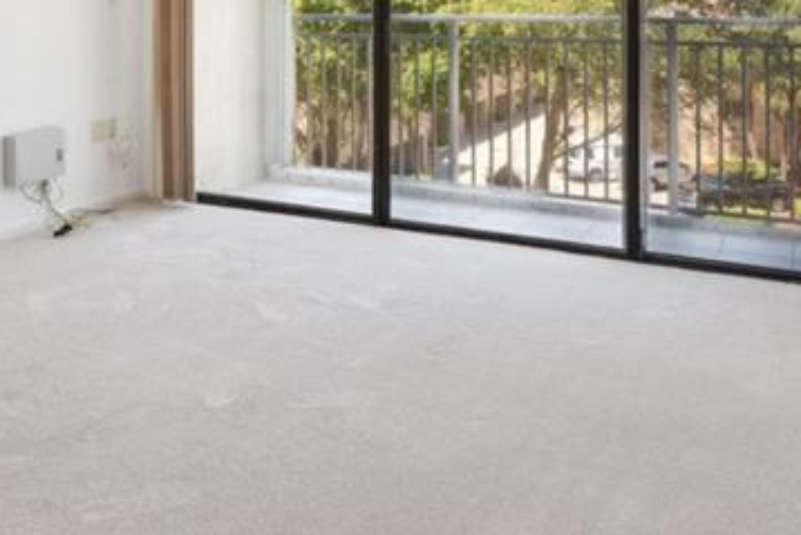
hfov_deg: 47.6
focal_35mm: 40
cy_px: -25
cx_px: 266
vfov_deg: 30.6
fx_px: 890
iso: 250
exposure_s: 1/25
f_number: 8
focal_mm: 14
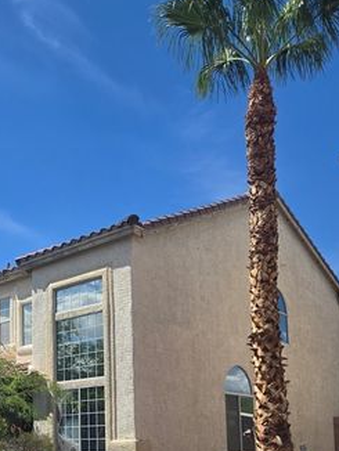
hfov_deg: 29.5
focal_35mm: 47
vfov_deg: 38.5
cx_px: 26
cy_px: 377
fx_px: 613
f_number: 1.8
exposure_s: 1/2321
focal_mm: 5.4
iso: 25
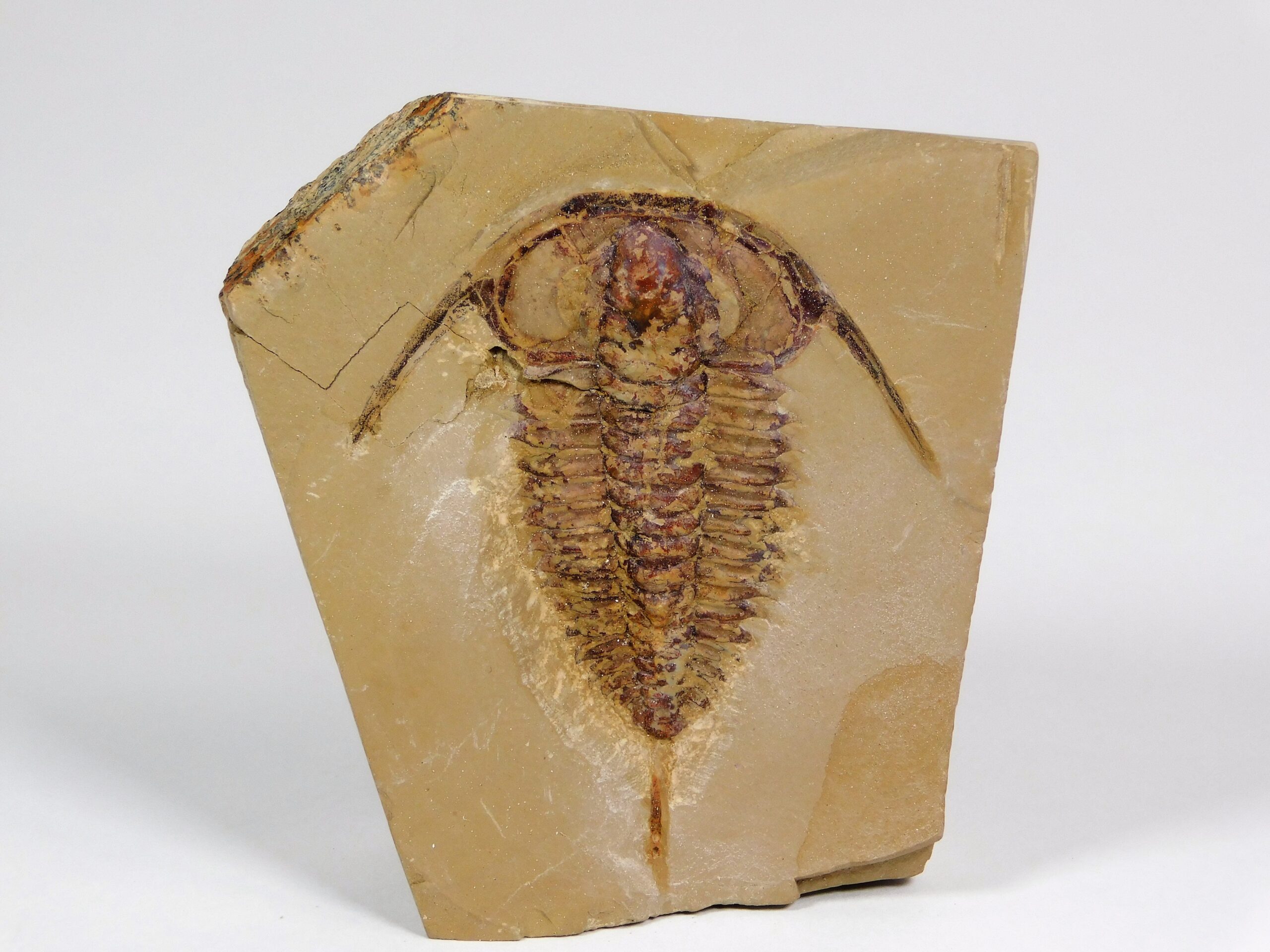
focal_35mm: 202
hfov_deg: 9.8
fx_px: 7411
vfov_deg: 7.4
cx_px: 635
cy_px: 476
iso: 125
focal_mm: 35.9
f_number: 5.4
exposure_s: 1/160
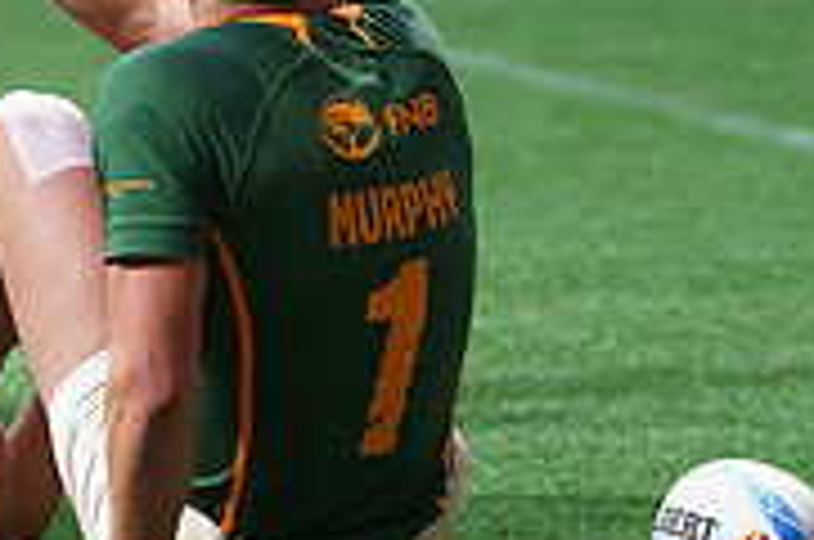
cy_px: -223
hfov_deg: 4.6
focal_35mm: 448
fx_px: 10112
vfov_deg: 3.0
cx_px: 146
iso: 5000
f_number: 2.8
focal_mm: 116
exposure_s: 1/3200
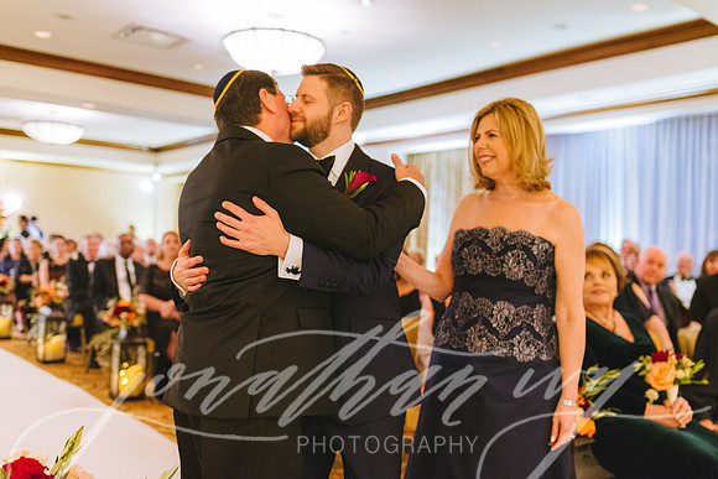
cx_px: 359
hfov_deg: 54.4
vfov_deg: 37.9
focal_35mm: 35
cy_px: 240
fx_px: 698
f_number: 2.2
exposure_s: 1/100
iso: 4000
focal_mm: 35
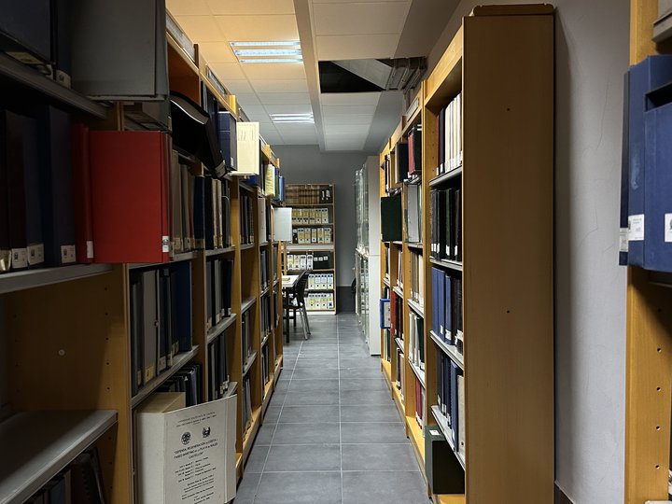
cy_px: 252
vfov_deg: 56.8
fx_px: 466
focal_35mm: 24
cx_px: 336
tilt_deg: -1.1
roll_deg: +0.8
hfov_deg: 71.6
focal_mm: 6.86
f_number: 1.78
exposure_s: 1/50
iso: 320
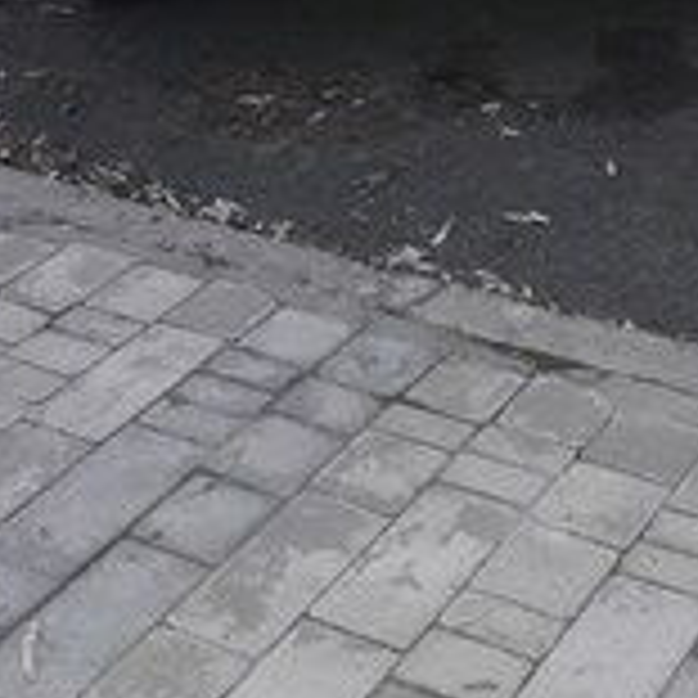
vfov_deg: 20.4
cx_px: 491
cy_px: -149
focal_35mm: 79
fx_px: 1802
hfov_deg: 21.8
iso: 125
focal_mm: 3.7
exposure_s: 1/33
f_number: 1.9
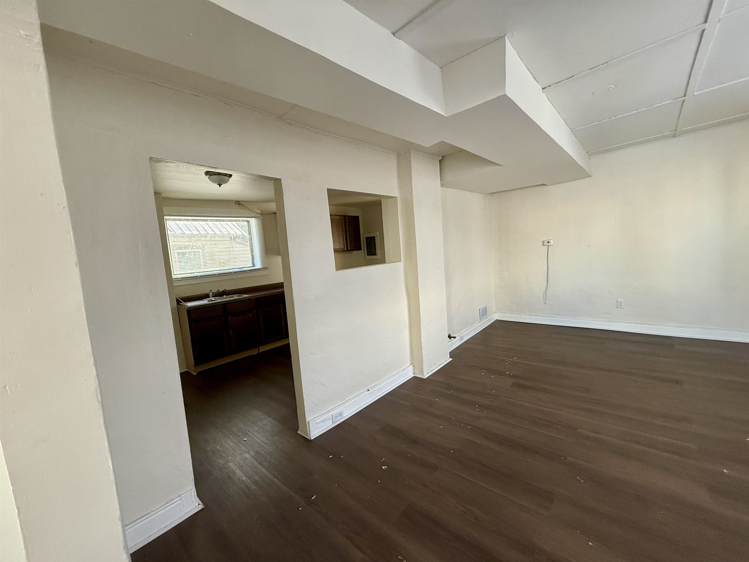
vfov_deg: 85.7
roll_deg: +5.0
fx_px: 303
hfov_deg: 102.1
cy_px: 281
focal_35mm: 14
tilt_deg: -4.8
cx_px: 374
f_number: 2.2
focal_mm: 2.22
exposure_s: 1/99
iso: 320
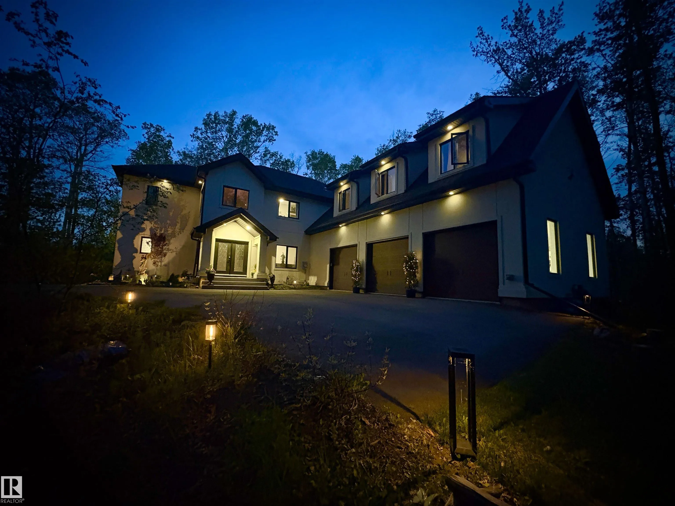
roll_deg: -1.1
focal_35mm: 14
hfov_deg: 102.1
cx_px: 338
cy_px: 253
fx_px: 273
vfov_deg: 85.7
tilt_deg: +7.0
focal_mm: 2.22
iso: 1600
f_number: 2.2
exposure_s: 1/24
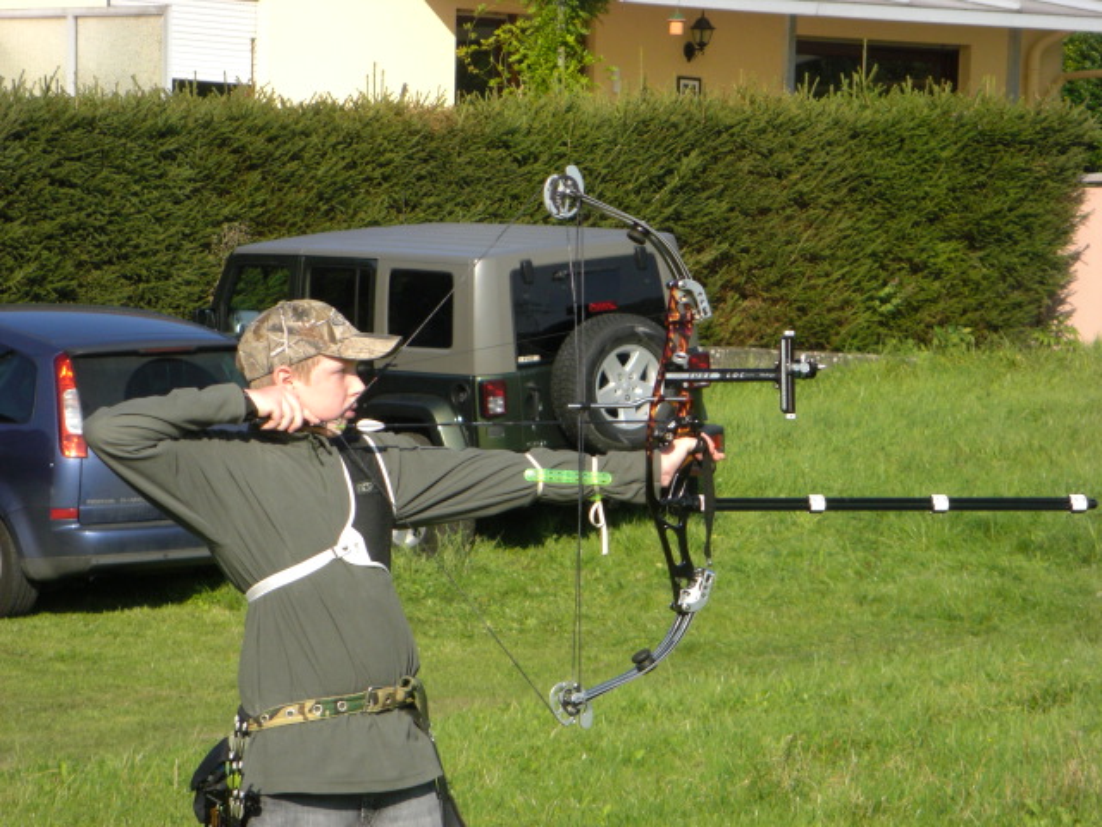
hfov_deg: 7.8
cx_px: 551
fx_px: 8118
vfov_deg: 5.8
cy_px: 414
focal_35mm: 255
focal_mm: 42
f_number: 5.1
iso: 100
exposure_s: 1/500
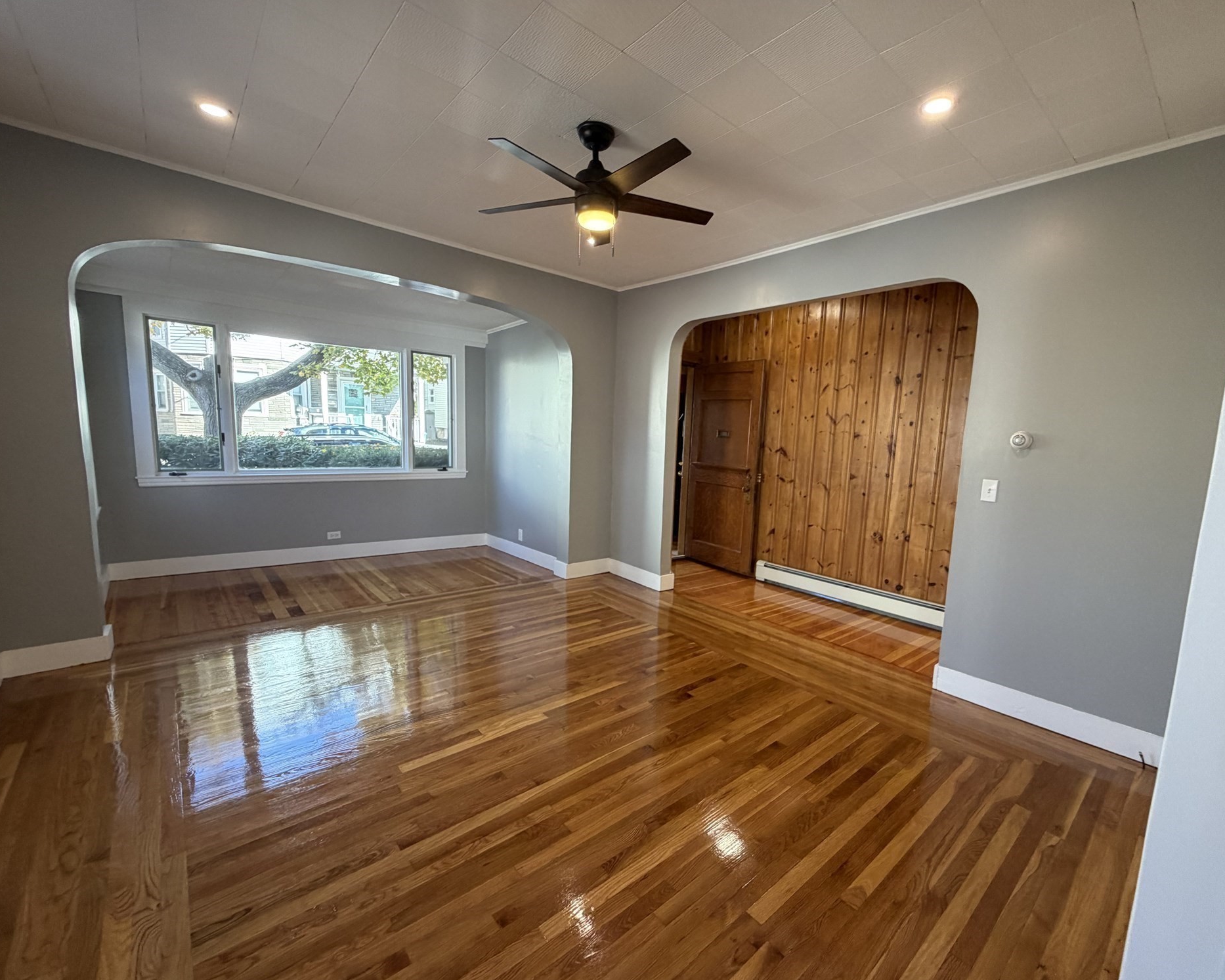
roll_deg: -2.5
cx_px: 664
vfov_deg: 84.0
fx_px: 544
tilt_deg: -8.4
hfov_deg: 96.6
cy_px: 500
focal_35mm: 15
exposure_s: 1/120
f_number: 2.2
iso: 200
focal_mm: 2.22
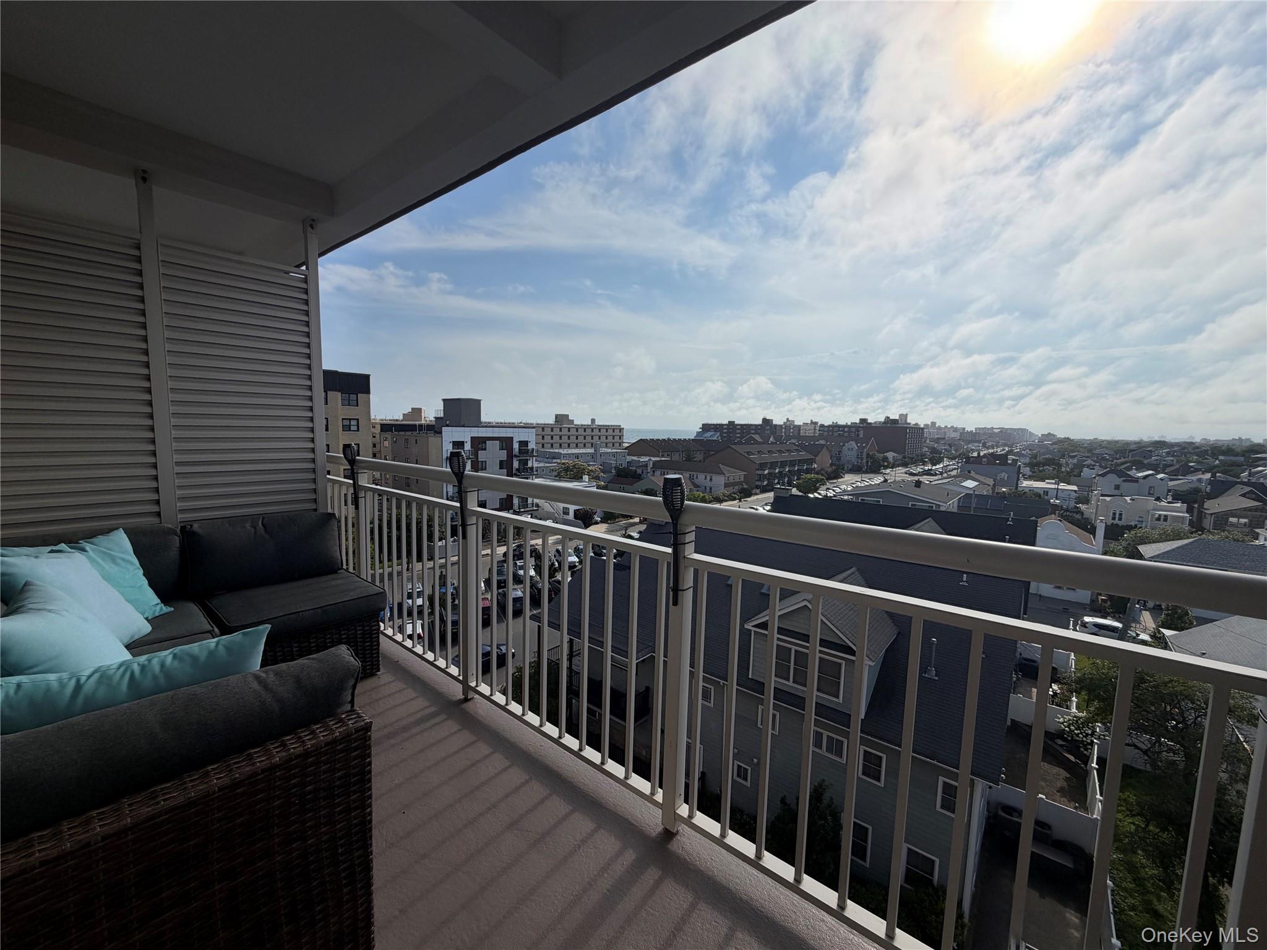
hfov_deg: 102.1
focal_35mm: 14
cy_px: 475
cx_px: 634
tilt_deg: -3.5
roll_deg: -1.2
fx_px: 512
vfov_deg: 85.7
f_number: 2.2
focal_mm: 2.22
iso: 20
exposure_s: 1/2506
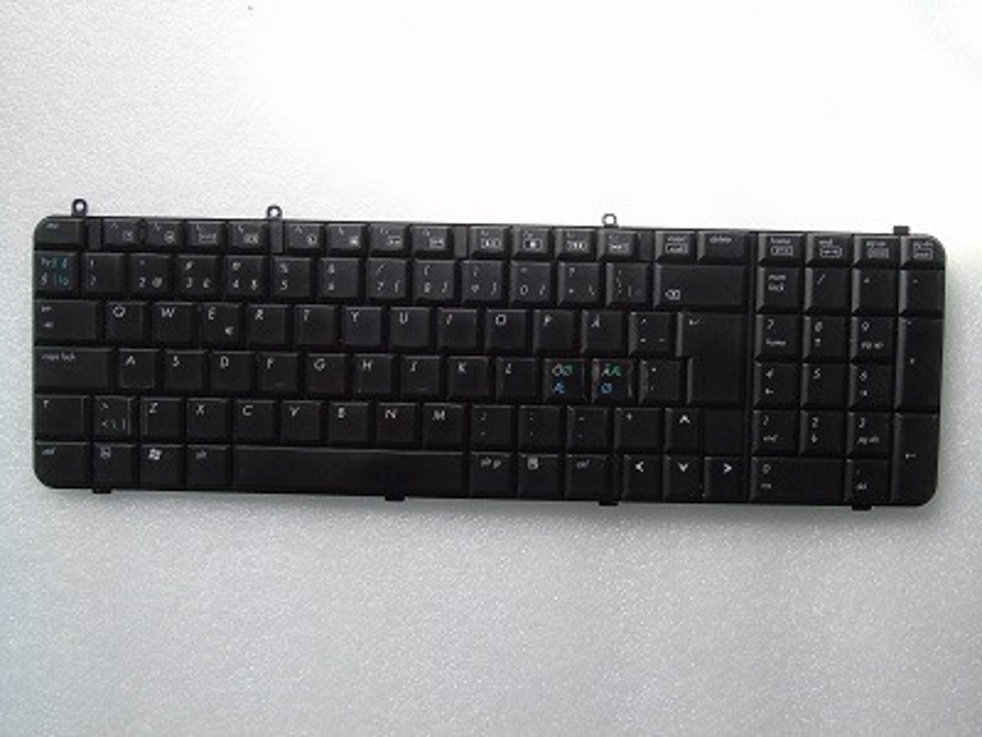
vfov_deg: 48.2
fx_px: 823
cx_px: 491
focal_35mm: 29
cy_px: 368
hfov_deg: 61.7
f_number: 6
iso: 400
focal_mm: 5.2
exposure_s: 1/40
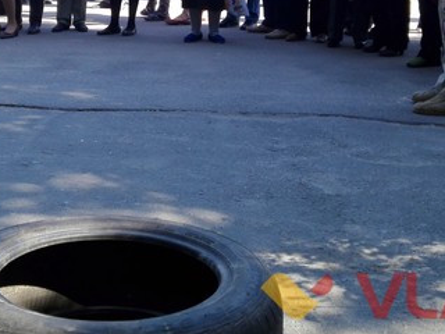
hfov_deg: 32.6
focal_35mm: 59
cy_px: 66
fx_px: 758
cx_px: 177
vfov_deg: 24.4
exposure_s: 1/195
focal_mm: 3.68
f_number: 2
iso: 100
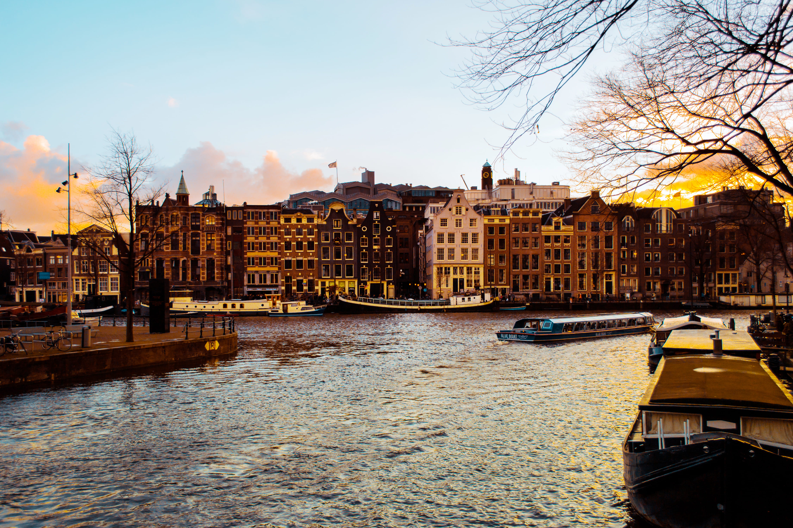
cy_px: 264
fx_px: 727
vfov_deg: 40.0
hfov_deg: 57.2
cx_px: 396
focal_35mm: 33
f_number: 4.5
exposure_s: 1/800
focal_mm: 22
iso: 400
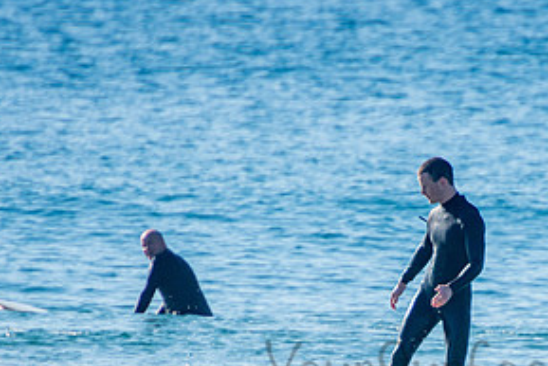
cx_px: 461
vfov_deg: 1.1
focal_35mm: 1206
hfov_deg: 1.7
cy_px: 354
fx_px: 18366
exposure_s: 1/1250
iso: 200
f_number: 5.6
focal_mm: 400
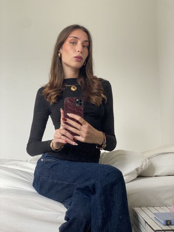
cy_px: 116
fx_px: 349
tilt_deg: -7.4
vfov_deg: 36.8
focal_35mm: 52
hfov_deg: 28.0
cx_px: 87
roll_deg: +0.7
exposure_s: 1/122
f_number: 2
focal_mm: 6
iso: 50
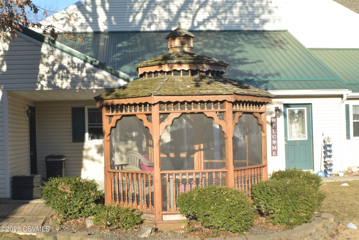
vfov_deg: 20.2
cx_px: 180
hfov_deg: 29.9
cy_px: 120
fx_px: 673
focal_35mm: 68
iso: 800
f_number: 22
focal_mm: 45
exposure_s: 1/160
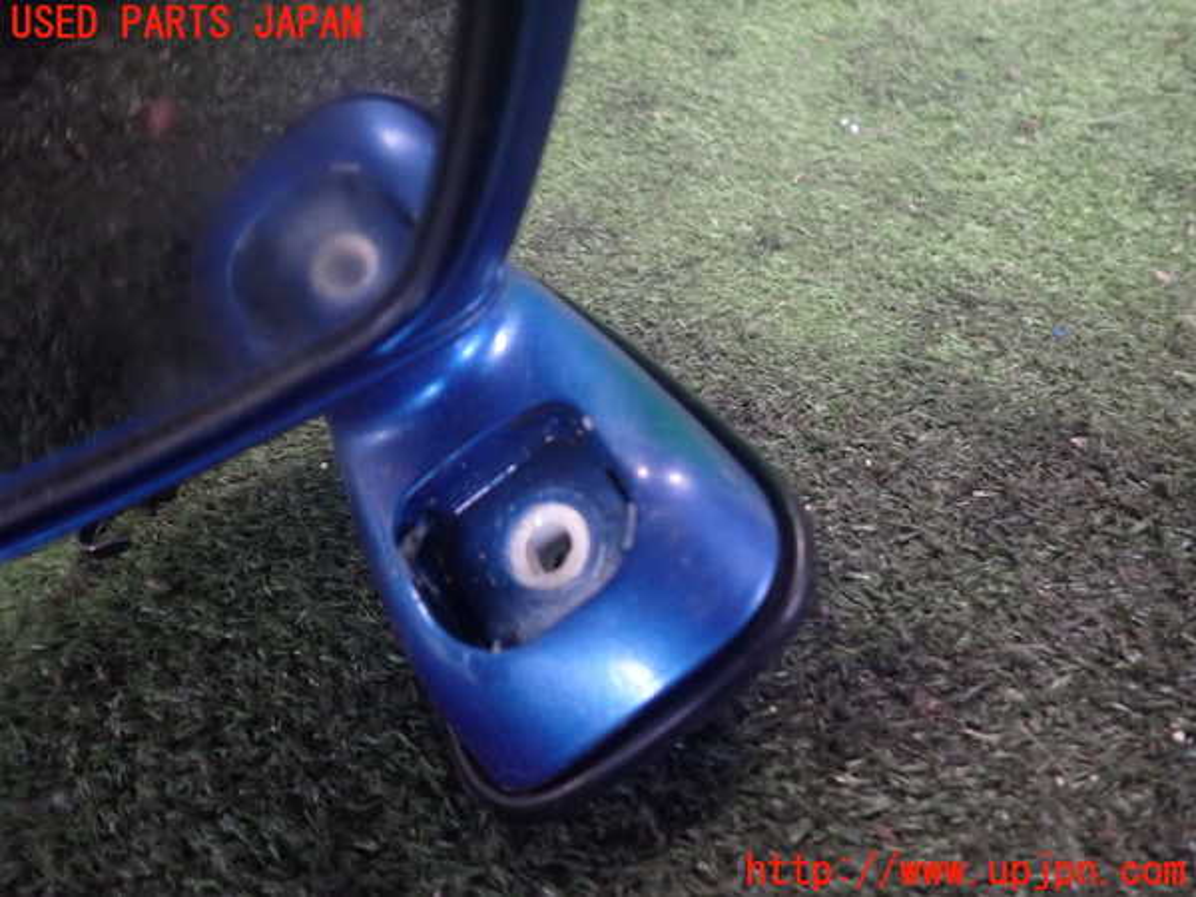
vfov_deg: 54.9
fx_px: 864
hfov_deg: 69.4
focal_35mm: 25
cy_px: 448
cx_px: 598
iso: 640
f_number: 2
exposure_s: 1/30
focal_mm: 4.5
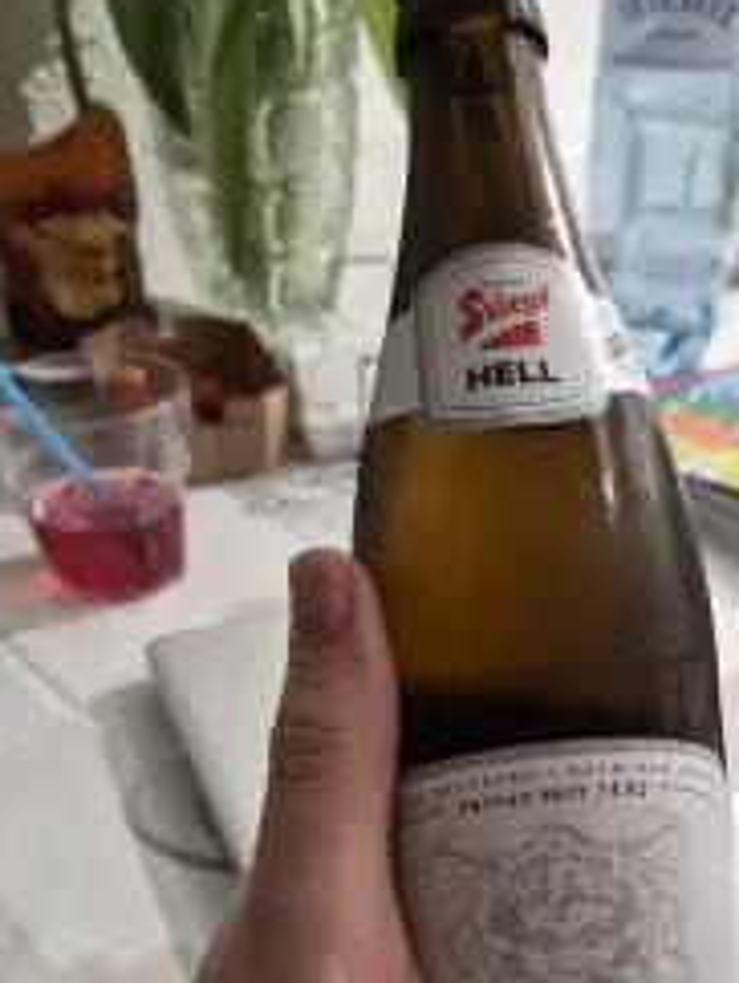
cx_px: 508
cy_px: 727
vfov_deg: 47.3
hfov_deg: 37.3
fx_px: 1080
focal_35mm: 38
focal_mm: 5.4
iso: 1600
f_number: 1.8
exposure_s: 1/50
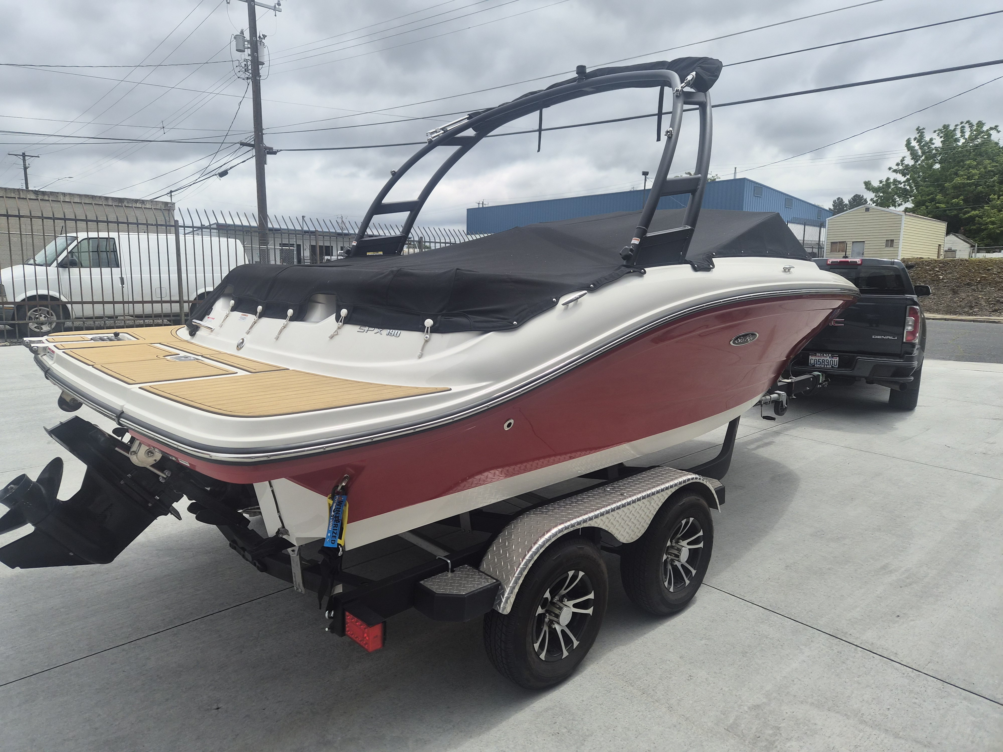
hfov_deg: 73.9
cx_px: 502
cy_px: 376
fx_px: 666
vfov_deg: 58.9
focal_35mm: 23
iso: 80
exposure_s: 1/6160
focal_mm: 5.4
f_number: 1.8
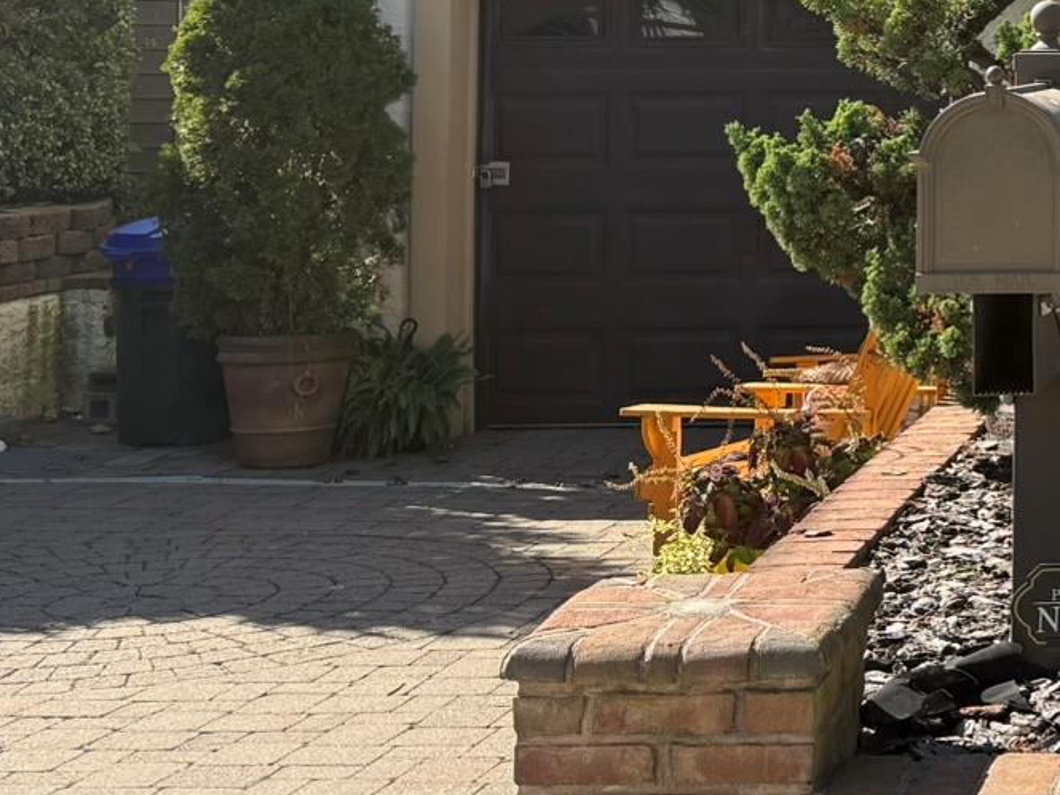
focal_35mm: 74
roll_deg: +0.3
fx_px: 2266
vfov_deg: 19.3
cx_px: 1419
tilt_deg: +1.4
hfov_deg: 23.1
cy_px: -29
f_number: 1.78
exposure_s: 1/2370
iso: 100
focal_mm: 6.76
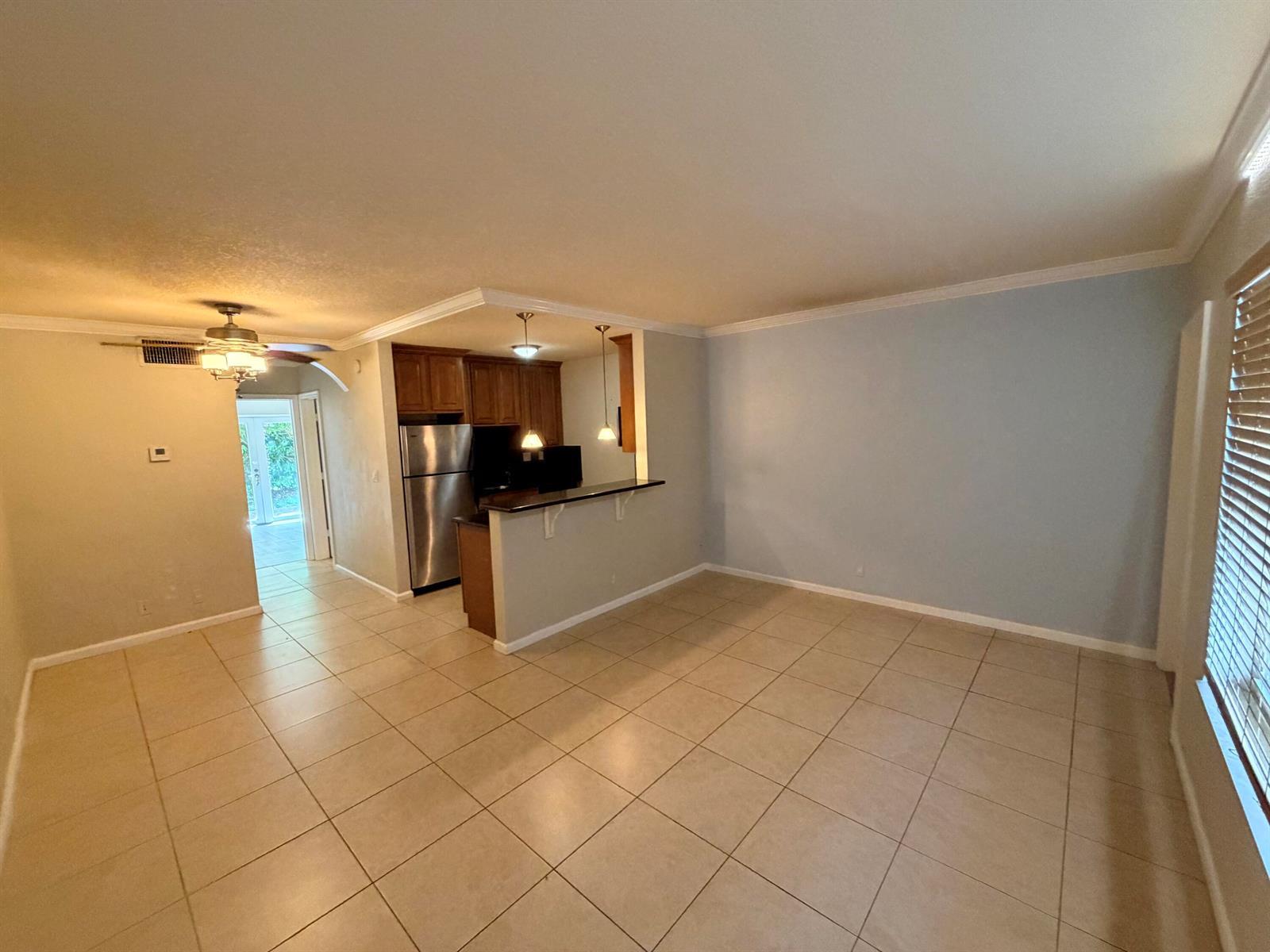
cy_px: 476
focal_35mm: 14
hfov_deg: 102.1
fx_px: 514
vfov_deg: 85.7
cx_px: 635
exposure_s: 1/60
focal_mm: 2.22
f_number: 2.2
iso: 500
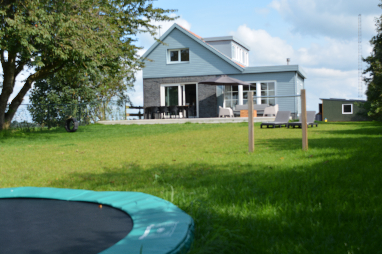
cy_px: 127
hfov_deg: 41.1
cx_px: 191
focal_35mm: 48
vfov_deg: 28.1
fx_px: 509
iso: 110
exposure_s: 1/250
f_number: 8
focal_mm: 32
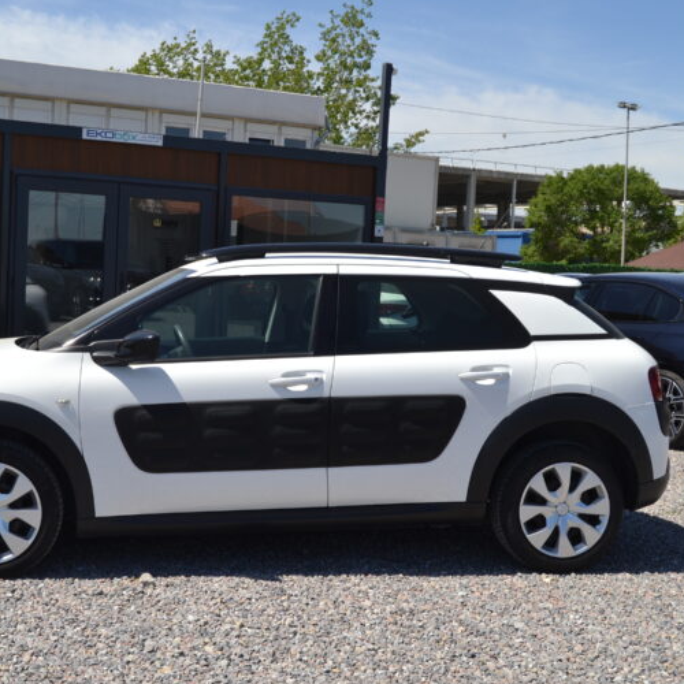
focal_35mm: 47
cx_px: 261
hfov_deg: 35.9
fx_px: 1051
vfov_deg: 36.1
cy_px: 337
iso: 100
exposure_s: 1/250
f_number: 8
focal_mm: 24
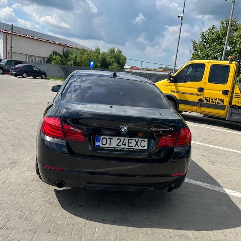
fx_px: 244
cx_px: 120
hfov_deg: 52.5
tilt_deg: -11.1
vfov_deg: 52.5
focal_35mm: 31
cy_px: 128
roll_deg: -5.1
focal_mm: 5.1
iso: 50
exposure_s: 1/3876
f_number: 1.6
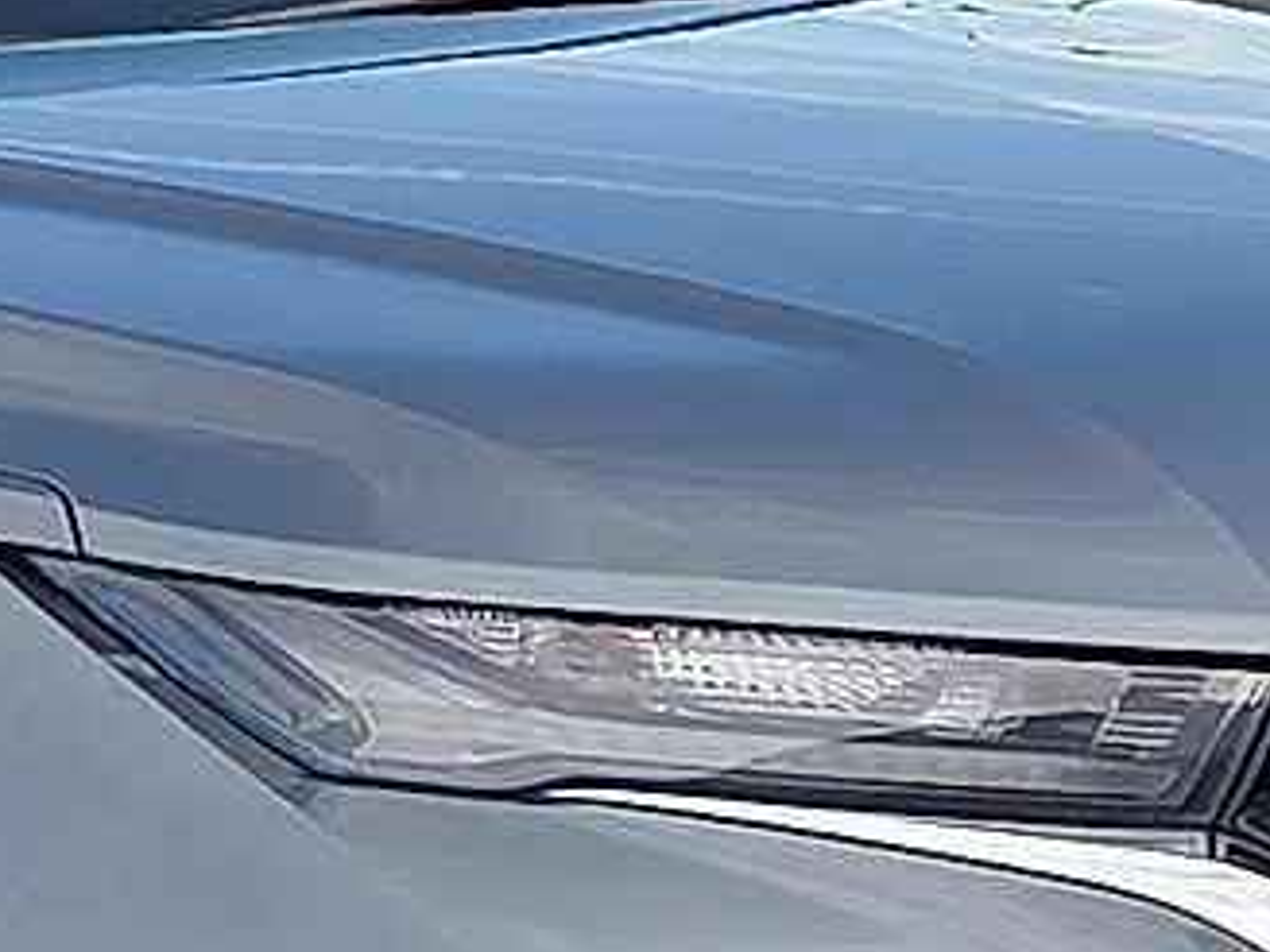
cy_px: 681
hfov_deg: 9.5
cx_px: -271
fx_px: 7521
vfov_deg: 7.2
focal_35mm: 205
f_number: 1.8
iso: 76
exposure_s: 1/2500
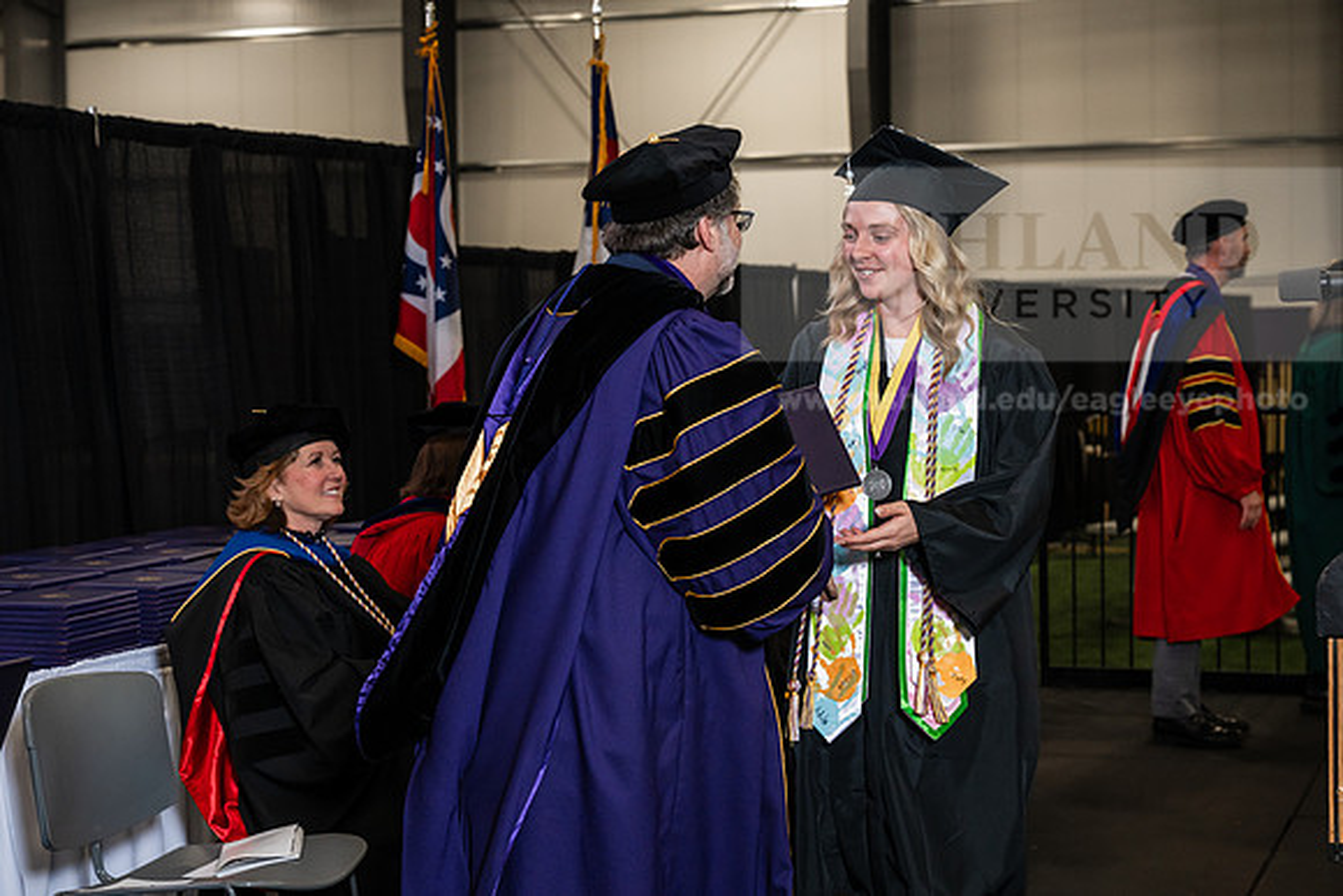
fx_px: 2612
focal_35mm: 70
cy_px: 448
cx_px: 672
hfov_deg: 28.8
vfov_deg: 19.5
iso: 1250
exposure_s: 1/200
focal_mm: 70
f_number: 5.6
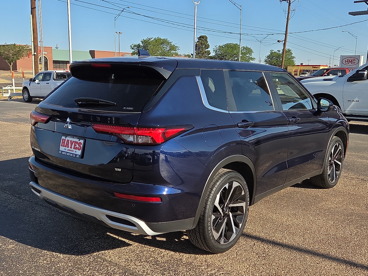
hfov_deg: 51.3
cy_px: 138
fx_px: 383
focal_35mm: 36
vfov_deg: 39.7
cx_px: 179
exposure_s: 1/1111
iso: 25
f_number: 1.8
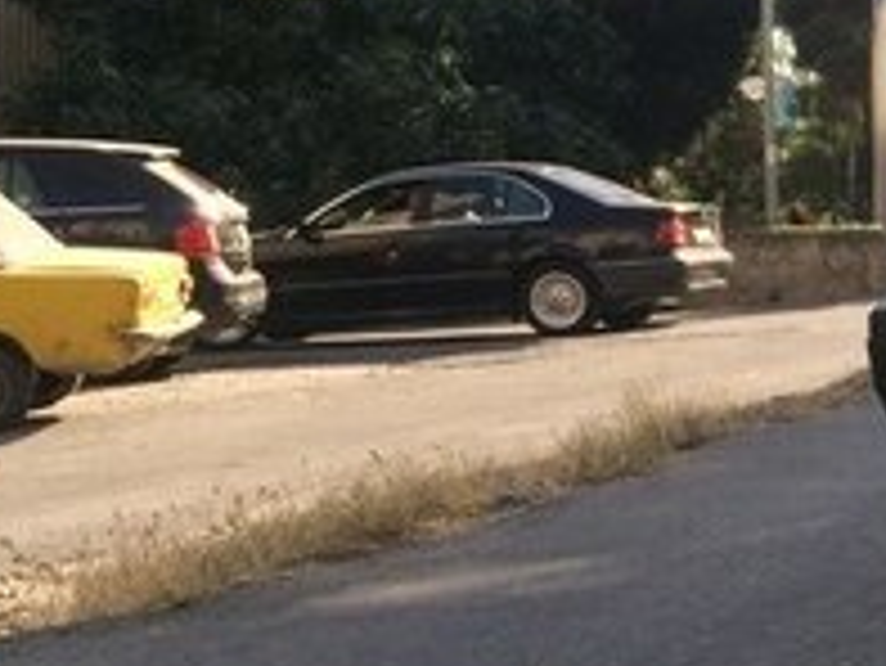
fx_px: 2484
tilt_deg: -1.1
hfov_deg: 17.6
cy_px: 479
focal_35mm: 97
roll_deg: -2.1
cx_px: 1417
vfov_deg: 15.2
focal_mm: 4.15
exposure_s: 1/707
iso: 32
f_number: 2.2
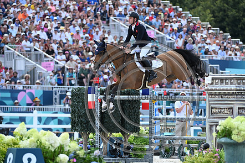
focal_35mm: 328
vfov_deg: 4.2
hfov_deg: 6.3
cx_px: 136
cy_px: 89
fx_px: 2233
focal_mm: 250
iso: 500
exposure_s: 1/1250
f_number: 5
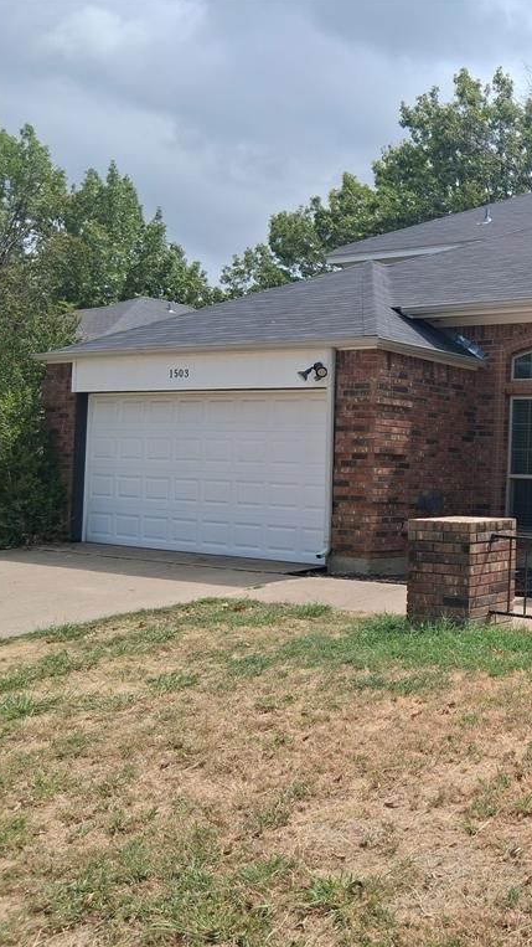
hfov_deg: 27.7
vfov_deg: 52.8
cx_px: 623
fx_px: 953
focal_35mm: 38
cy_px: 472
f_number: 1.8
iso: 25
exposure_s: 1/1235
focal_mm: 3.98
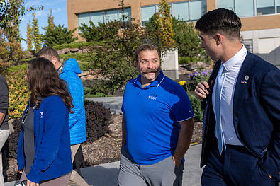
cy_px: 79
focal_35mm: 47
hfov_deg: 41.5
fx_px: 365
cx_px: 100
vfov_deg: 28.6
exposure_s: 1/1000
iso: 100
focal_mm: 32
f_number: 4
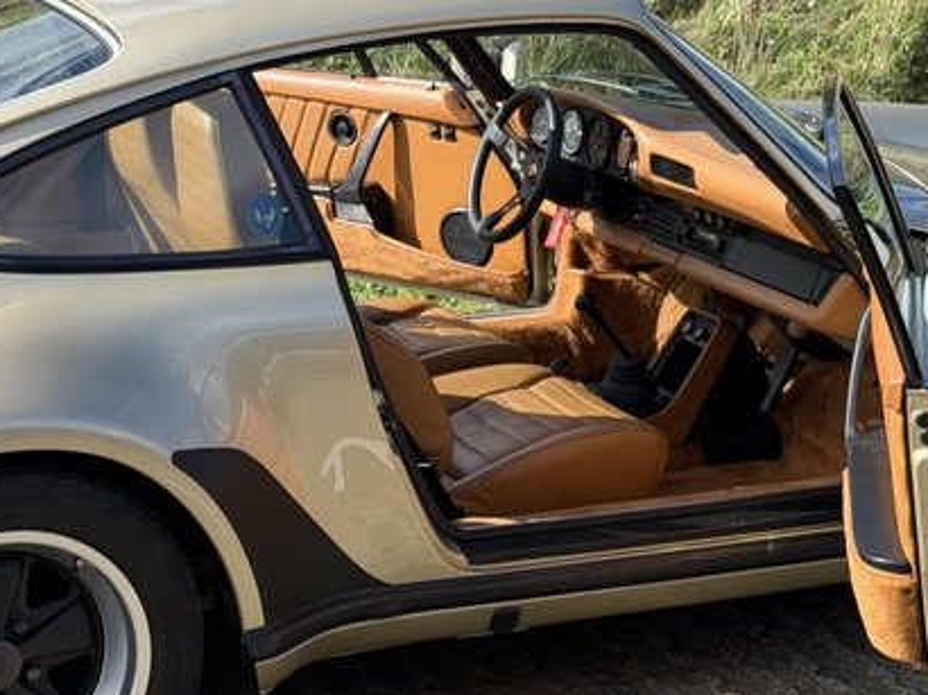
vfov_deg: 16.3
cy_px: 181
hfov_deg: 21.7
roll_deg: +0.3
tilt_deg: -11.8
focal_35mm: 90
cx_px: 566
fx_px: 2411
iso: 64
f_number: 1.78
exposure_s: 1/2273
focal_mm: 6.76
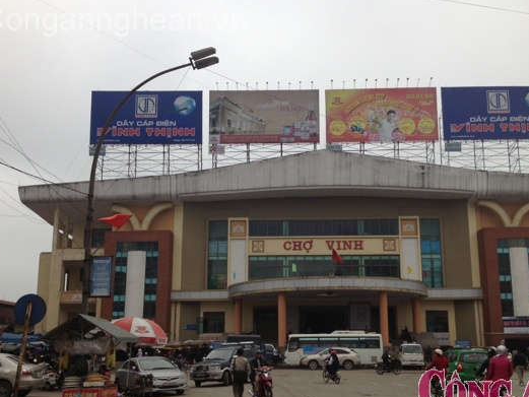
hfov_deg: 43.8
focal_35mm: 43
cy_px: 224
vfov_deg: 33.6
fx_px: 657
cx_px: 276
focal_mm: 4.28
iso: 50
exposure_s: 1/836
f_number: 2.4
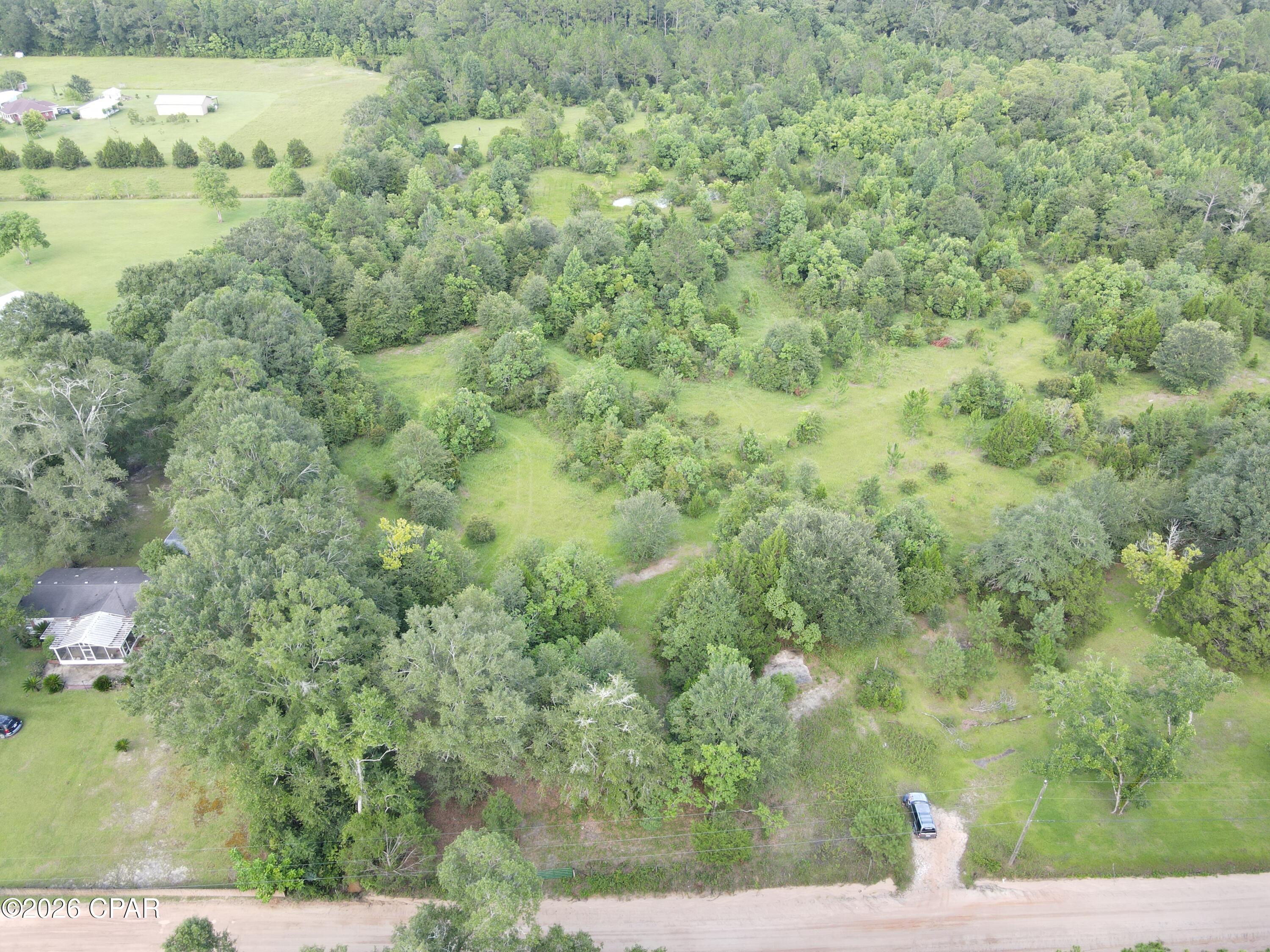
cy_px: 476
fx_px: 881
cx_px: 635
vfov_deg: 56.8
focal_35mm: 24
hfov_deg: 71.6
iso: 100
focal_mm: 4.5
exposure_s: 1/30
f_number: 2.8
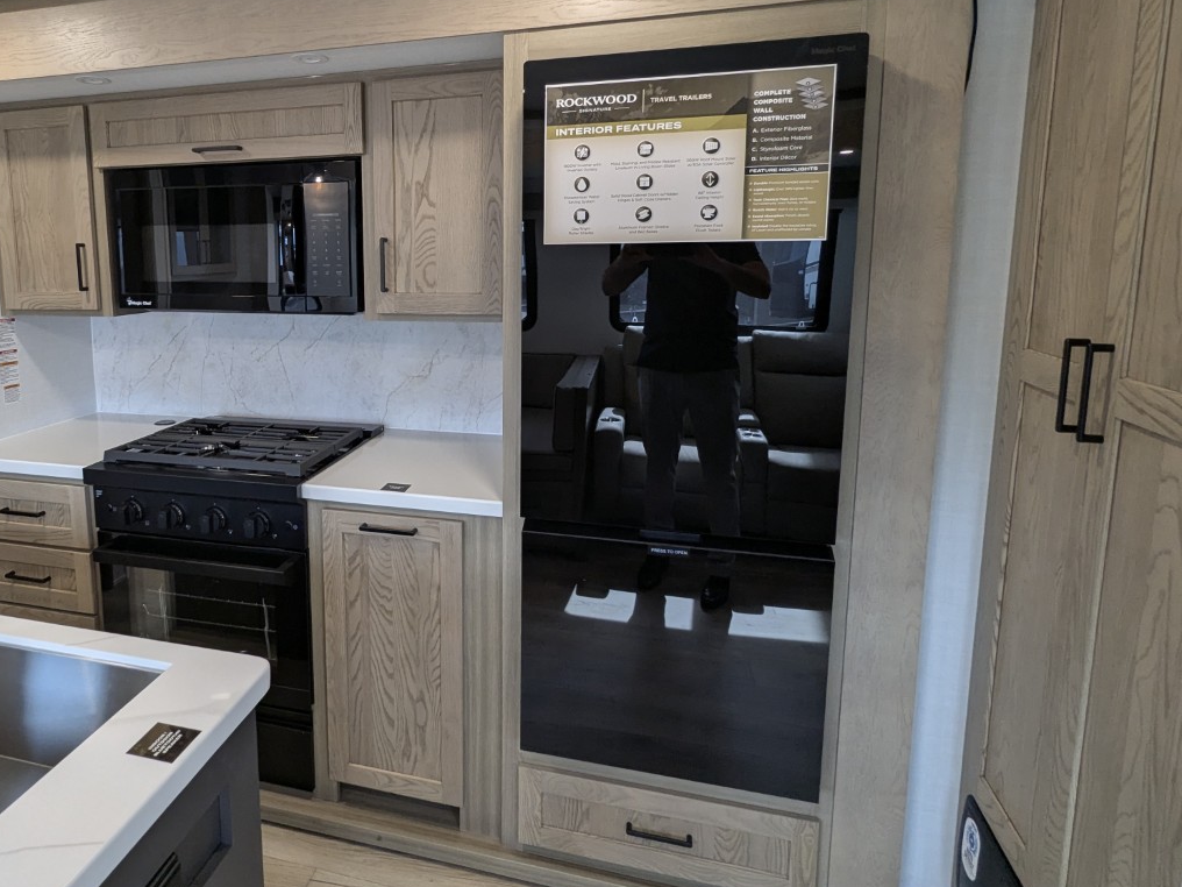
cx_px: 411
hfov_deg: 74.4
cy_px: 359
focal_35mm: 22
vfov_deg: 60.6
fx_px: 751
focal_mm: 2.35
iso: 130
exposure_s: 1/62.3
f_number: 2.2
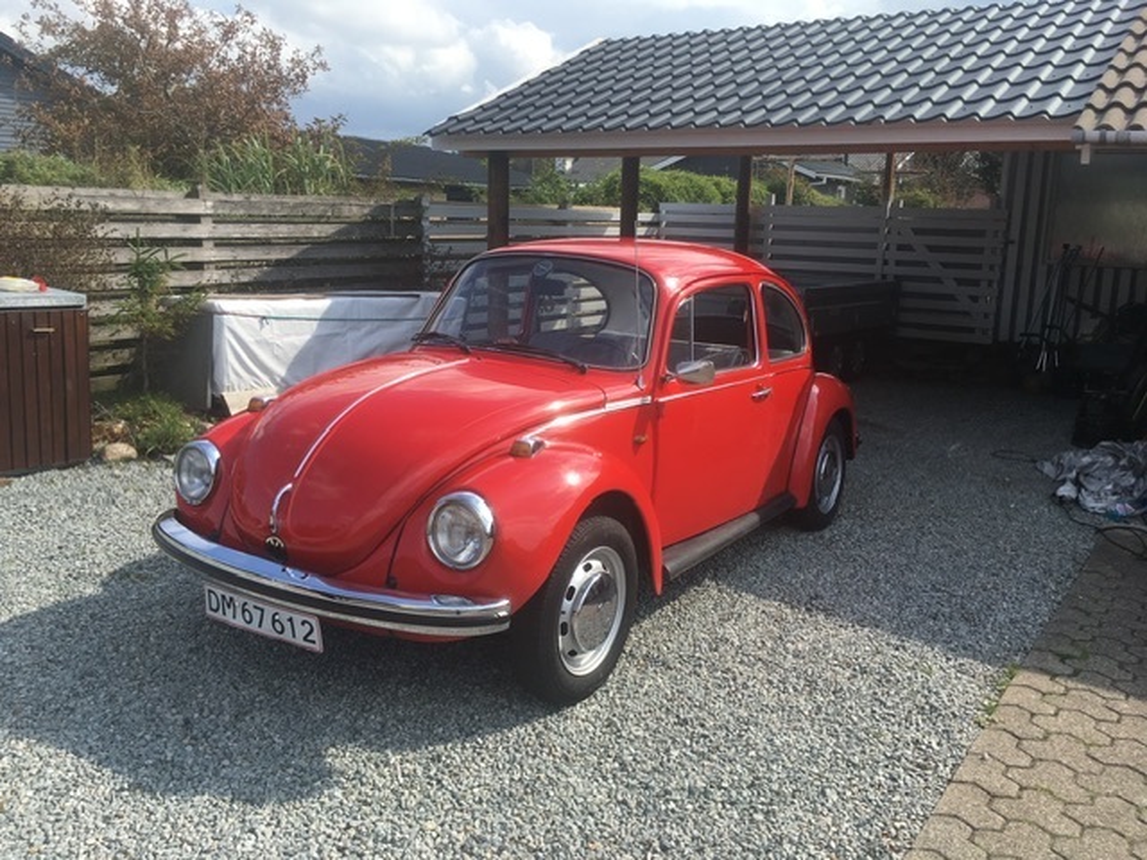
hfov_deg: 61.7
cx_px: 574
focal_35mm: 29
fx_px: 961
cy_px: 430
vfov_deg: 48.2
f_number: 2.2
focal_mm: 4.15
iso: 25
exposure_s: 1/874
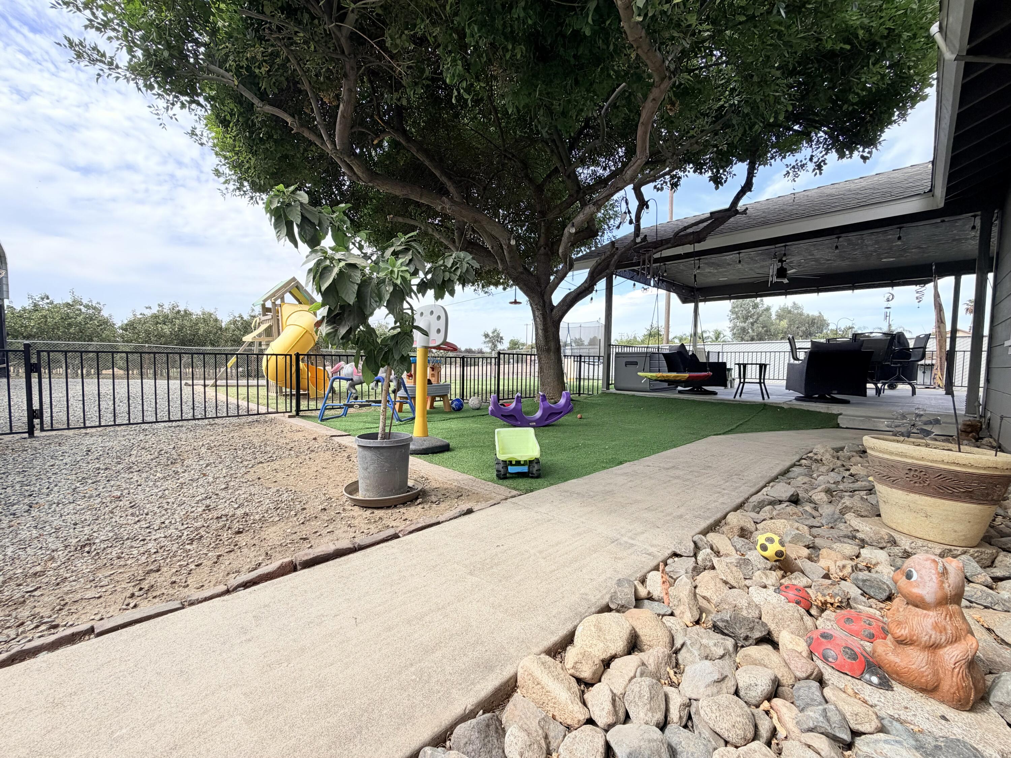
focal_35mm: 14
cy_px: 379
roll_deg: -0.8
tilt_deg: -2.8
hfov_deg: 102.1
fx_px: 409
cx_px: 506
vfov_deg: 85.7
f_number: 2.2
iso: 40
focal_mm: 2.22
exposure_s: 1/770
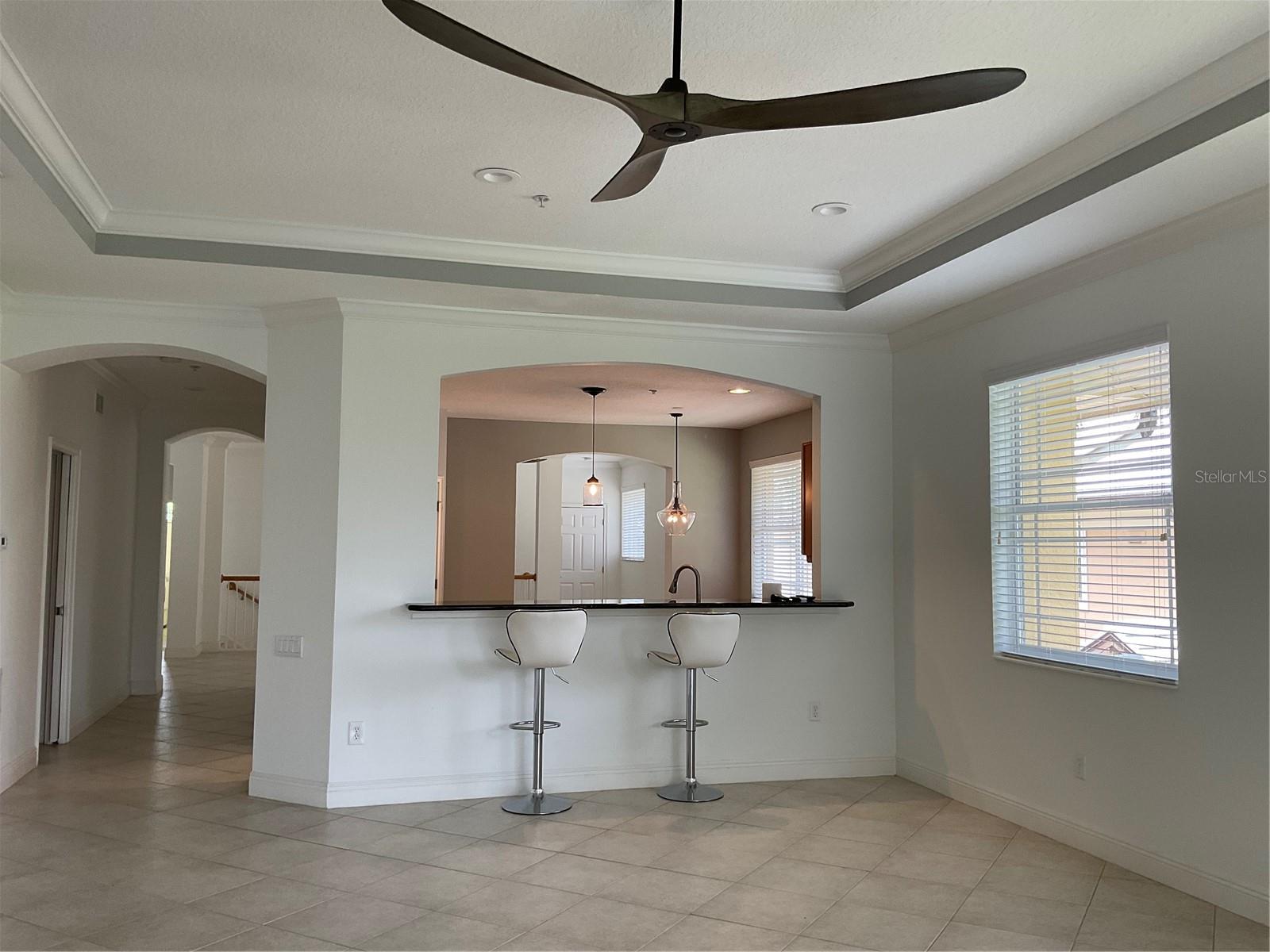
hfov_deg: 61.7
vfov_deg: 48.2
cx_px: 635
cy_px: 476
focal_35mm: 29
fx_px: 1064
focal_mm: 3
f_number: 1.8
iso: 40
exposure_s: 1/60
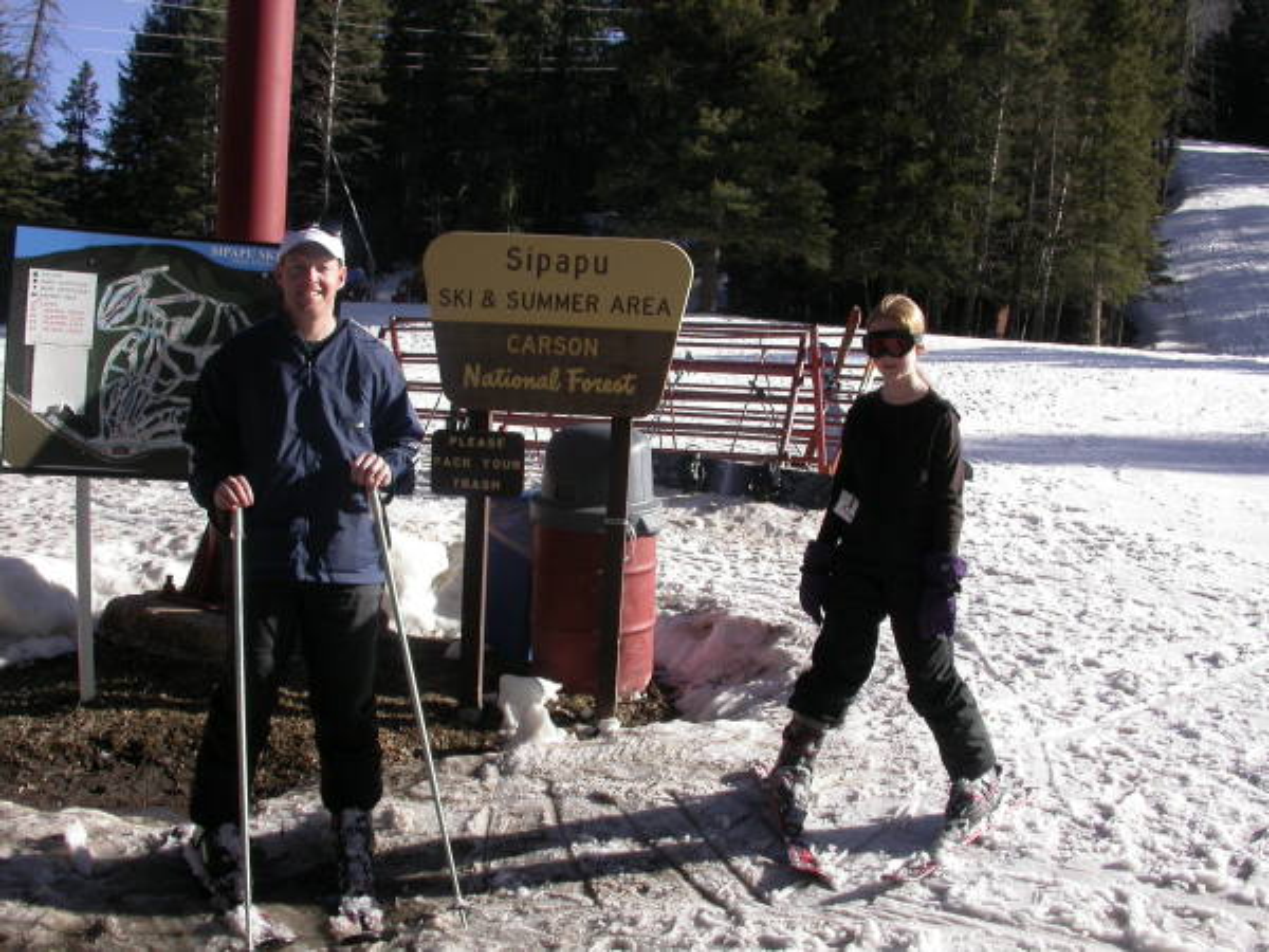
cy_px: 476
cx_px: 634
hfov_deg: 49.0
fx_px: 1393
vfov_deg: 37.7
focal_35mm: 38
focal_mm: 7.85
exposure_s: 1/309
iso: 100
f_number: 6.7
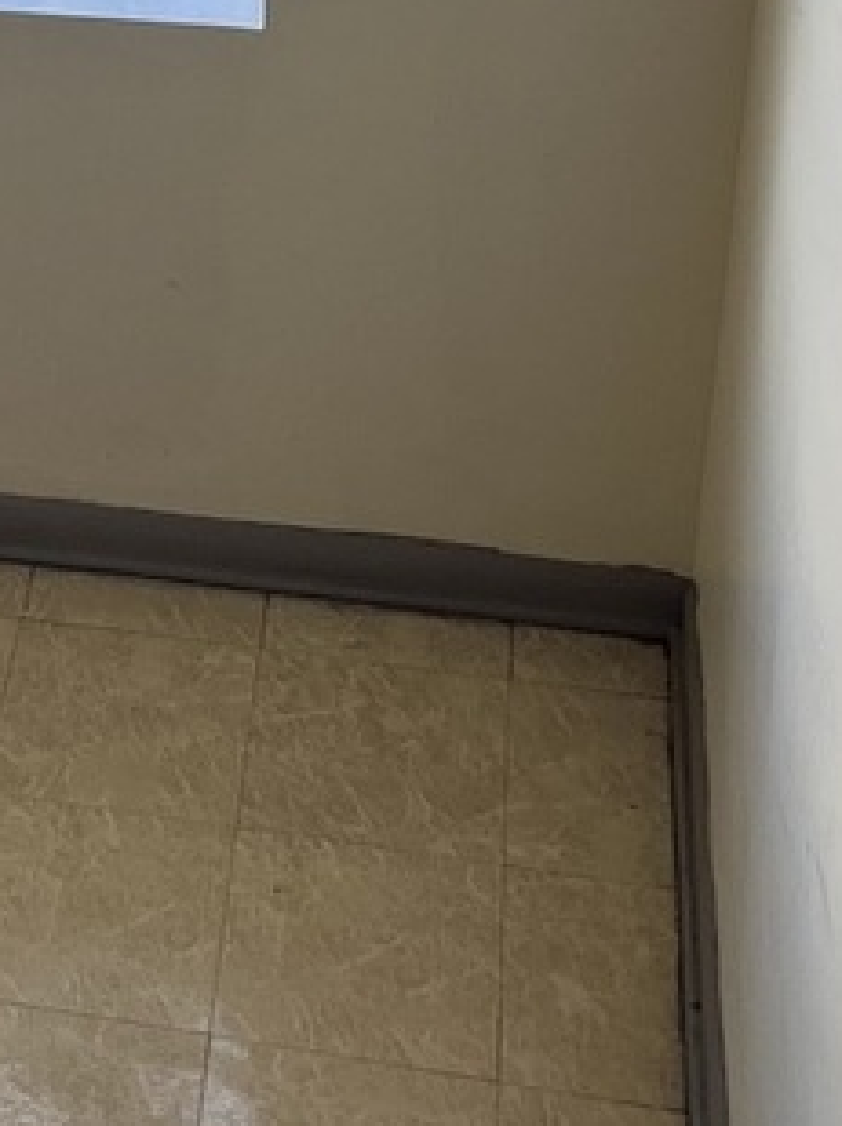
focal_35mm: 91
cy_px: -124
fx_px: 2957
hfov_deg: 15.3
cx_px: -313
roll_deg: +5.8
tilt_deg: -28.8
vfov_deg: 20.5
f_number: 1.6
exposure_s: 1/121
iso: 80
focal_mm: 5.1
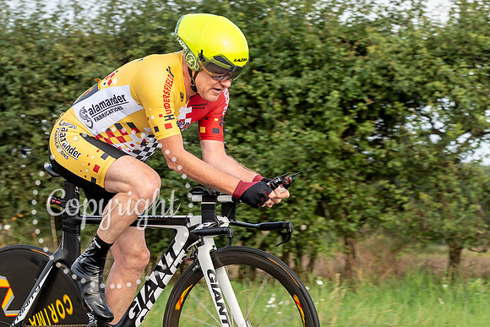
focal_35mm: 178
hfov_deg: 11.5
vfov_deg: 7.7
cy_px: 151
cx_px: 160
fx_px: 2429
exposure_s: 1/640
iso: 125
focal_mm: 71
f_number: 4
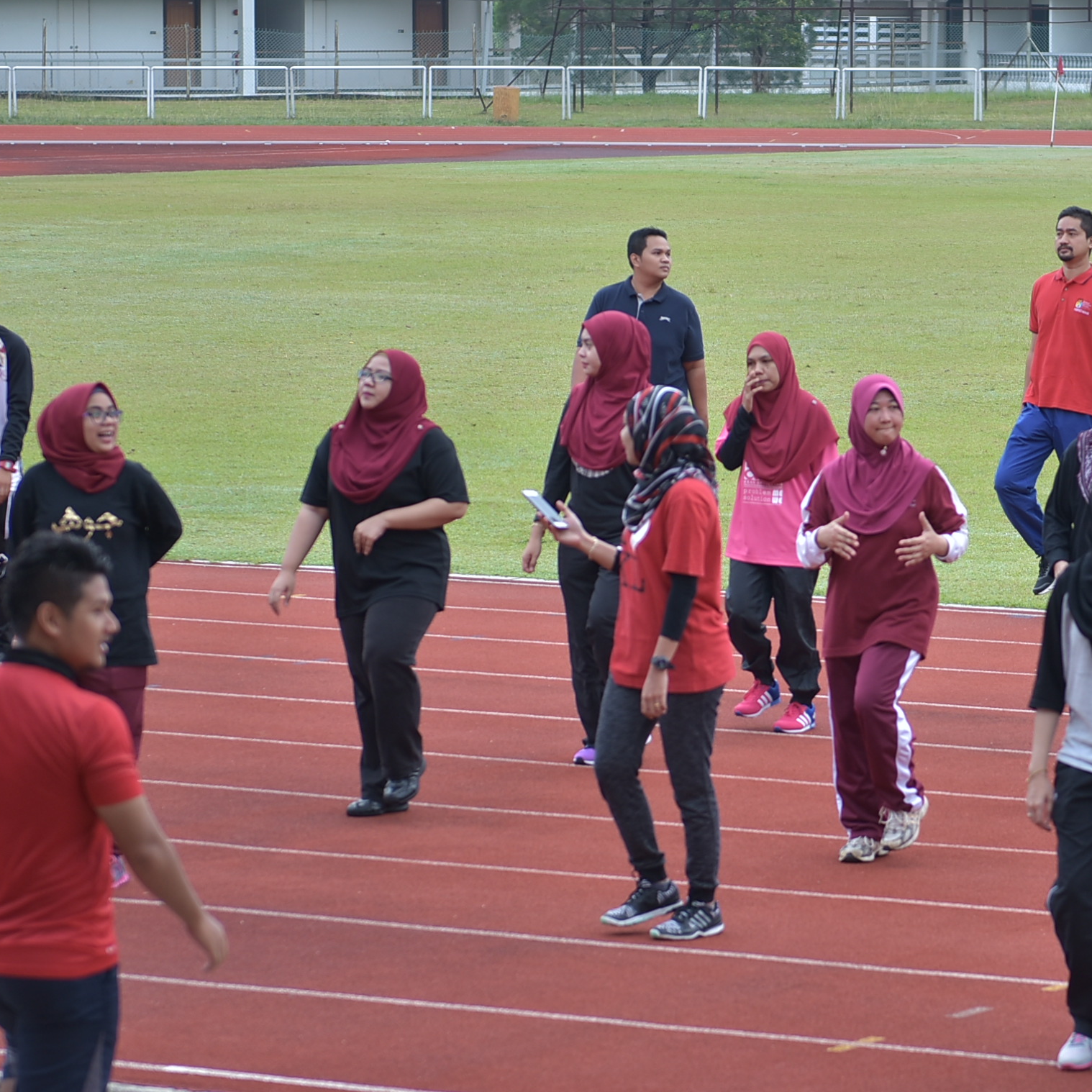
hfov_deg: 9.9
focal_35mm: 176
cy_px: 545
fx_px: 6282
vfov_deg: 9.9
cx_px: 870
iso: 100
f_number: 2.8
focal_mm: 70
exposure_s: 1/200
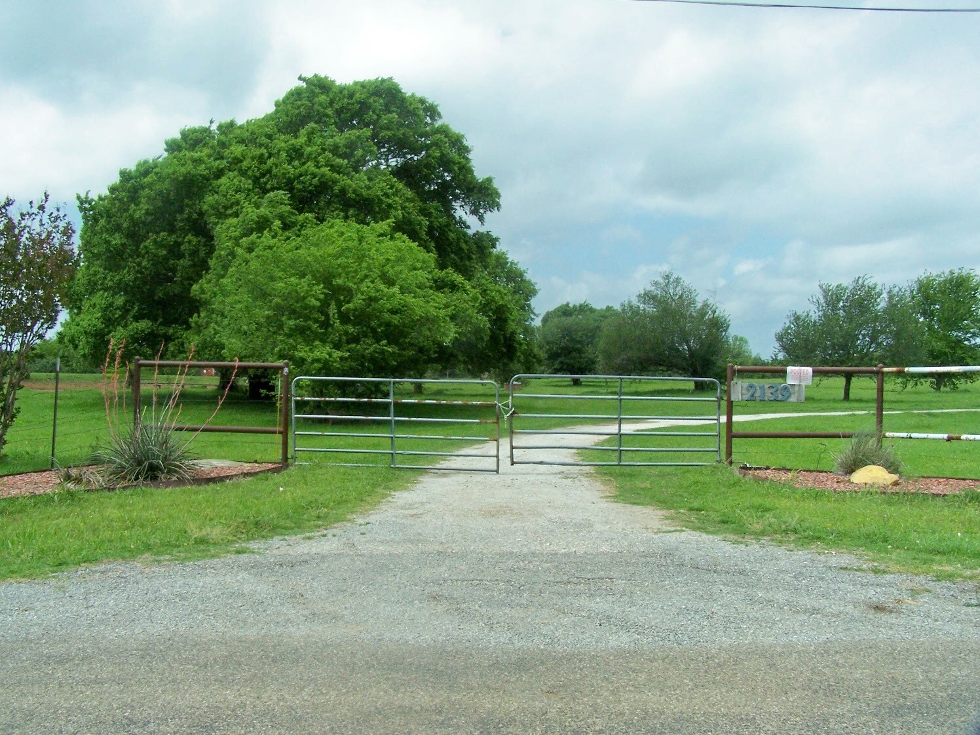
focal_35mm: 38
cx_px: 490
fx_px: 1076
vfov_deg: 37.7
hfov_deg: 49.0
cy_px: 368
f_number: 5.6
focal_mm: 6.3
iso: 160
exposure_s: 1/640
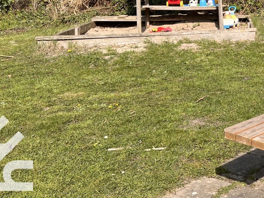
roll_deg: +1.1
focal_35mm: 66
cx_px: 285
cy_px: 31
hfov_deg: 27.1
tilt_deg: -8.1
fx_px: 504
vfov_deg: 21.9
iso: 50
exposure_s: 1/2179
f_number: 1.6
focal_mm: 5.1
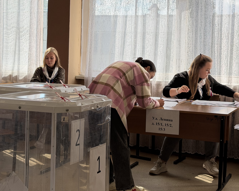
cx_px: 92
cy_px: 76
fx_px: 502
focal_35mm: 71
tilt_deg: -3.7
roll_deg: -1.1
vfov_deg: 21.5
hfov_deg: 26.7
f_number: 1.78
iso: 64
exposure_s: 1/2273
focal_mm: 6.76
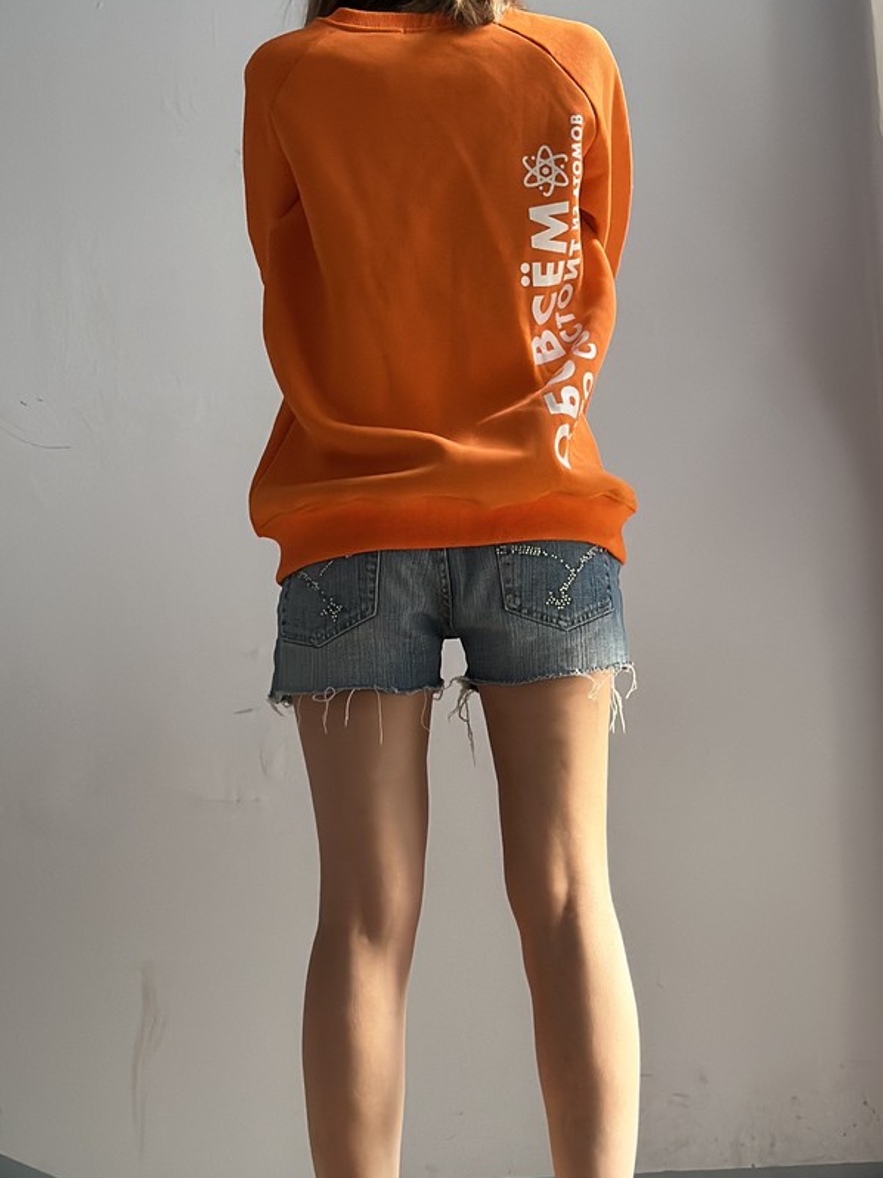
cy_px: 641
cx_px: 505
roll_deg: +3.1
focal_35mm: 77
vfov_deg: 25.3
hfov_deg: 19.1
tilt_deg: +9.1
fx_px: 2620
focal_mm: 6.86
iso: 400
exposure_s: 1/40
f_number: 1.78
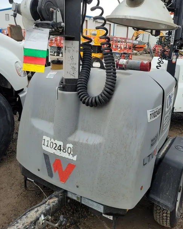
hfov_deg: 47.0
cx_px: 103
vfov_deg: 56.9
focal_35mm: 31
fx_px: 210
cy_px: 98
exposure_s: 1/204
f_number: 1.8
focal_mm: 5.4
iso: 40
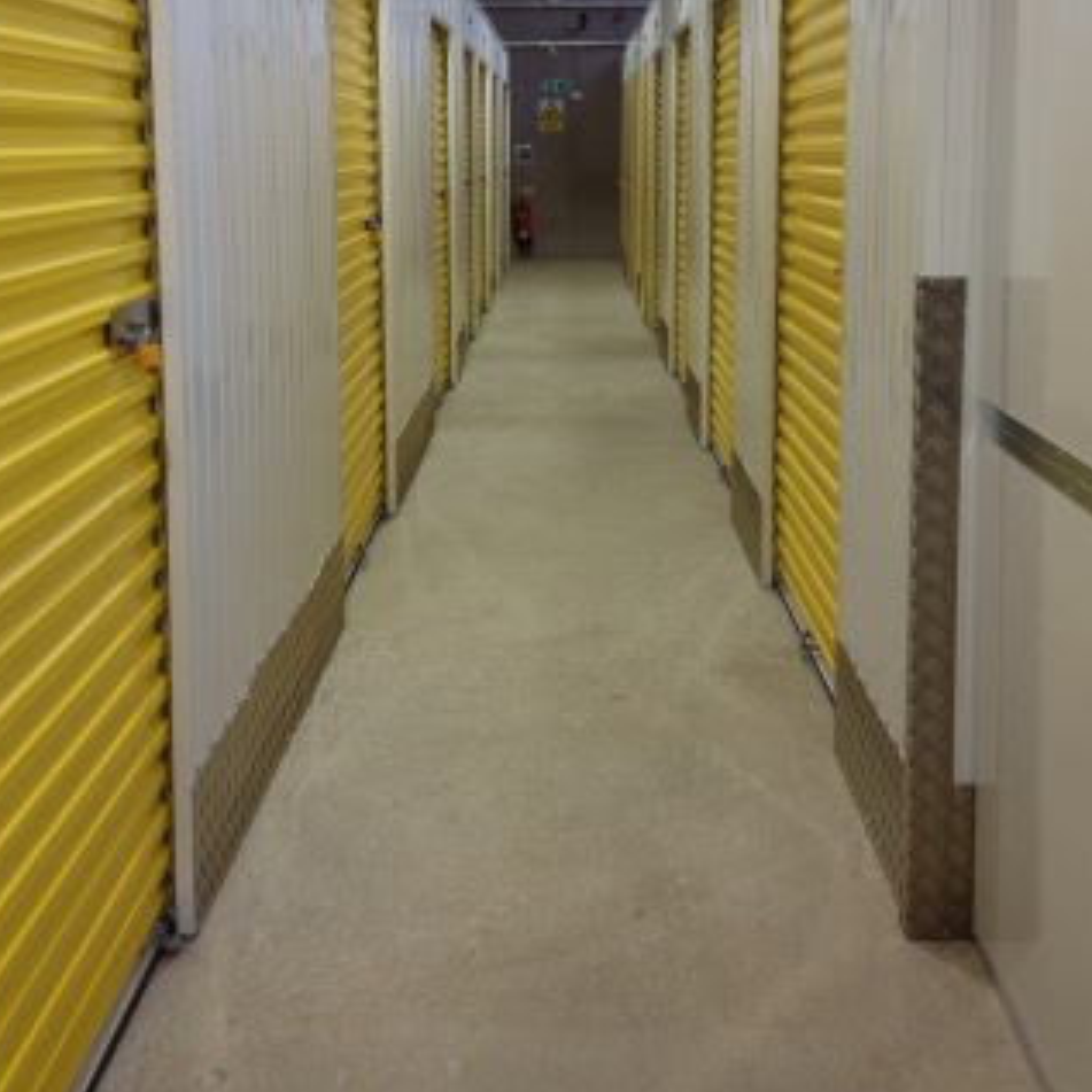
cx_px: 558
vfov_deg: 33.7
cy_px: 355
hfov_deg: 34.0
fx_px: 1785
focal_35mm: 50
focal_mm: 4.28
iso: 50
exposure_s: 1/25
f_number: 2.4
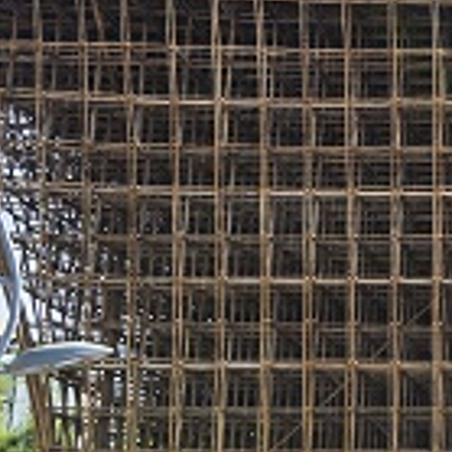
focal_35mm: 103
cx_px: 758
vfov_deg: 16.9
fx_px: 1522
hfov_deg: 15.1
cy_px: 179
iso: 100
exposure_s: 1/320
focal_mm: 14
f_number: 5.6
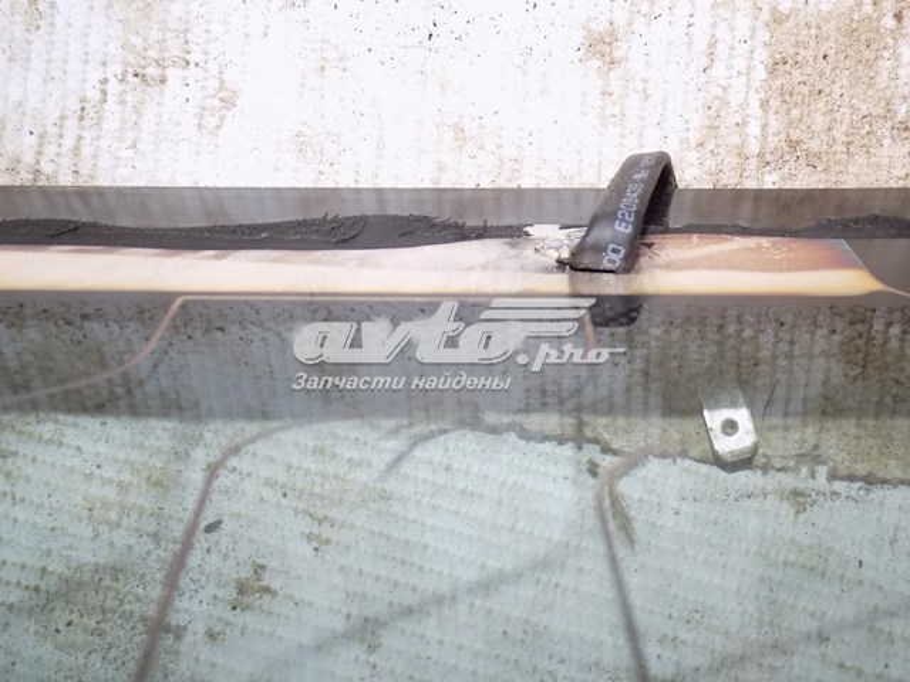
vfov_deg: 35.1
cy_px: 341
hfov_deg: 45.8
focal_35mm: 41
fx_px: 1078
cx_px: 455
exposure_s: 1/30
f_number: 3.6
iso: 200
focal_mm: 7.3
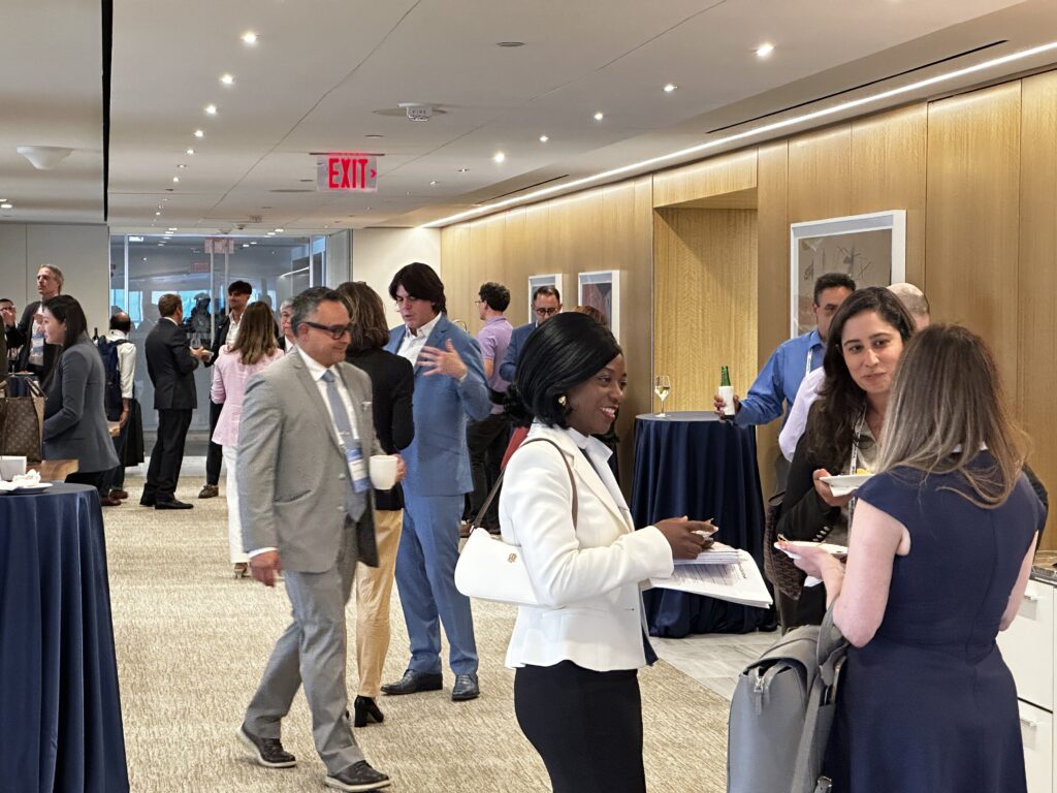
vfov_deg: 19.1
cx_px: 528
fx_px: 2351
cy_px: 396
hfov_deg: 25.3
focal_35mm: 77
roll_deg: -0.3
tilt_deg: -1.5
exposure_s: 1/60
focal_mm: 9
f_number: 2.8
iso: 500
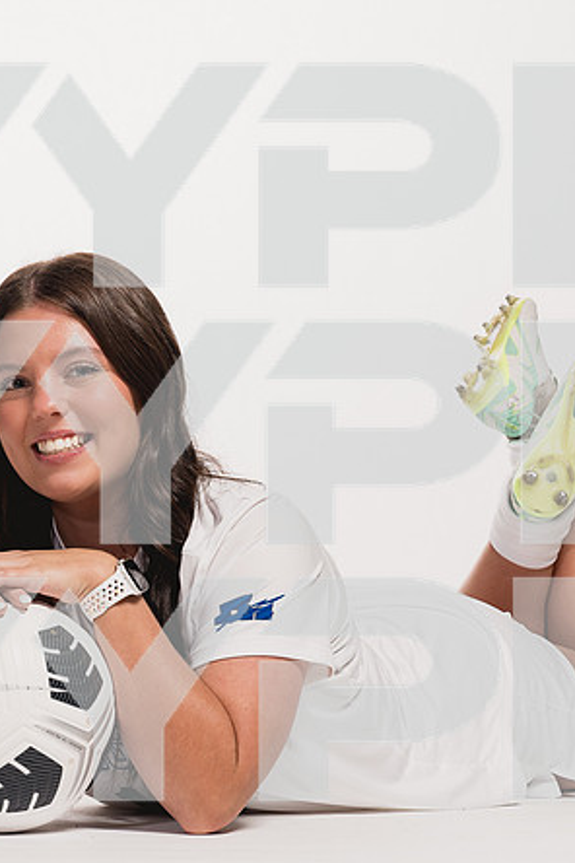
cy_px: 465
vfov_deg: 17.2
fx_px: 2851
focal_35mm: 119
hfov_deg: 11.5
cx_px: 139
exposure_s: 1/250
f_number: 5.6
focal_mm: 70
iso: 400
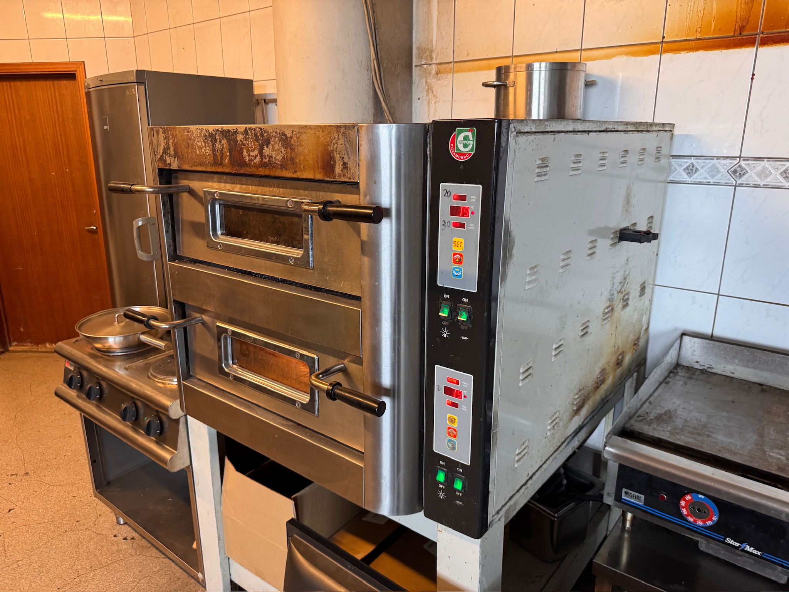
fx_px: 547
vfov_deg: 56.8
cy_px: 296
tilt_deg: -13.9
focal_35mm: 24
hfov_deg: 71.6
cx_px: 394
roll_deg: +2.4
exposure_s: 1/50
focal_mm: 6.76
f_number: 1.78
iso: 400
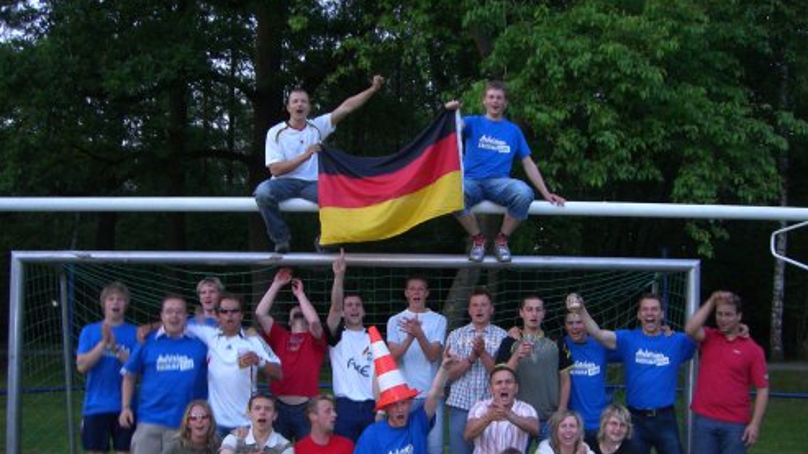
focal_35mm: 42
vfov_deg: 28.2
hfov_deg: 48.4
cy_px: 291
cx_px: 406
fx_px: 900
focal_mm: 6.2
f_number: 2.7
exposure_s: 1/60
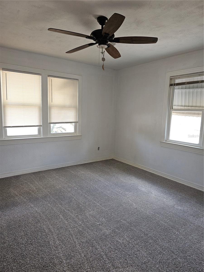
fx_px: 181
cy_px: 136
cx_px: 102
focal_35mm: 23
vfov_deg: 73.9
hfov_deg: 58.9
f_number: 1.7
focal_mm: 6.3
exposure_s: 1/60
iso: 100
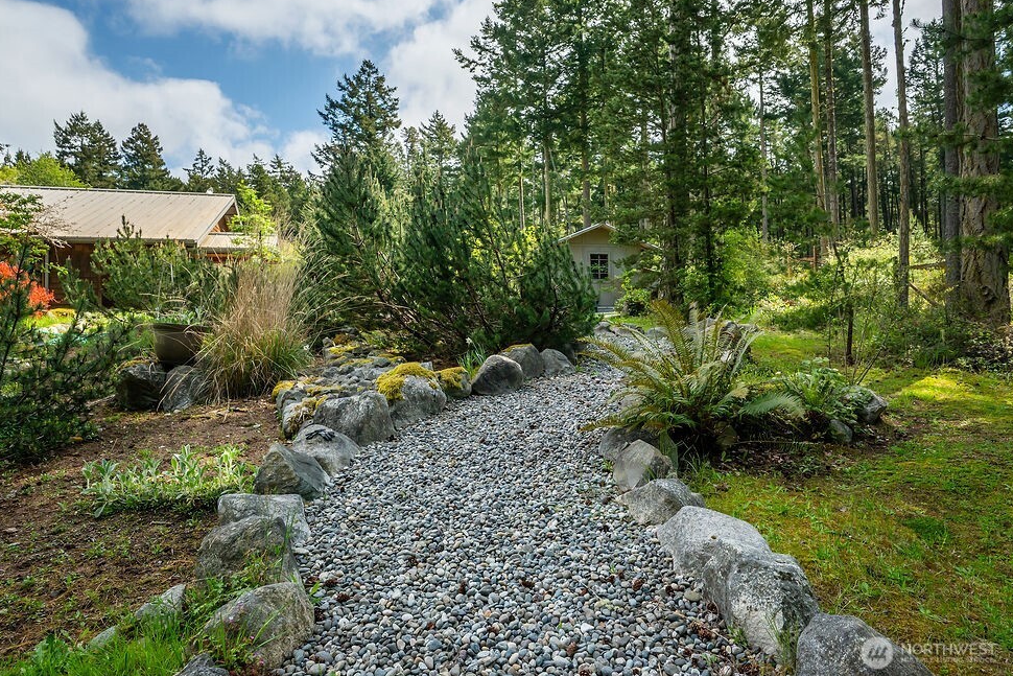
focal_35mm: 20
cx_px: 491
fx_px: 550
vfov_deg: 63.1
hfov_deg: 85.3
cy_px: 324
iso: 100
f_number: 5.6
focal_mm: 18.5
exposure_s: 1/1250
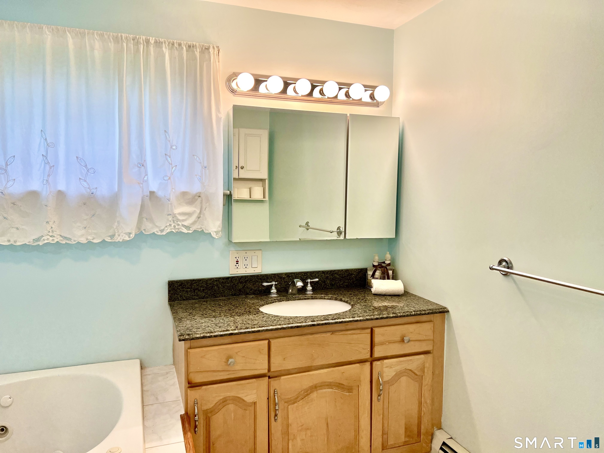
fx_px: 454
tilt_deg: -4.3
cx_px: 302
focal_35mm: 26
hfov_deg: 67.3
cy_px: 226
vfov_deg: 53.1
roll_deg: -0.7
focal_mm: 5.7
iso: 80
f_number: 1.5
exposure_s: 1/120
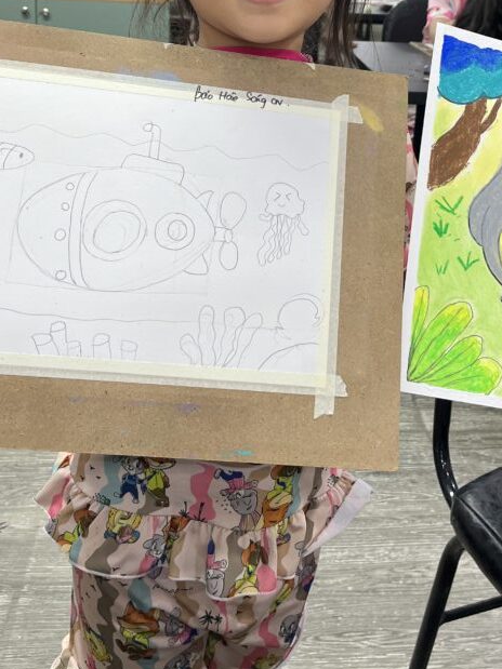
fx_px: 812
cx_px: 302
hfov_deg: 34.2
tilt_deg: -15.5
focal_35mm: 42
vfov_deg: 43.1
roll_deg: -2.6
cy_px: 151
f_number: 1.6
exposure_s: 1/100
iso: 100
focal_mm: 5.1
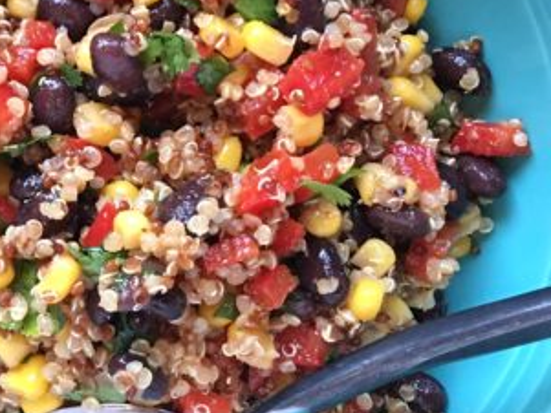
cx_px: 53
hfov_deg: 25.5
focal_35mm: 74
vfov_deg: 19.9
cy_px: 159
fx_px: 1178
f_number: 2.2
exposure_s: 1/15
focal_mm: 4.15
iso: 80
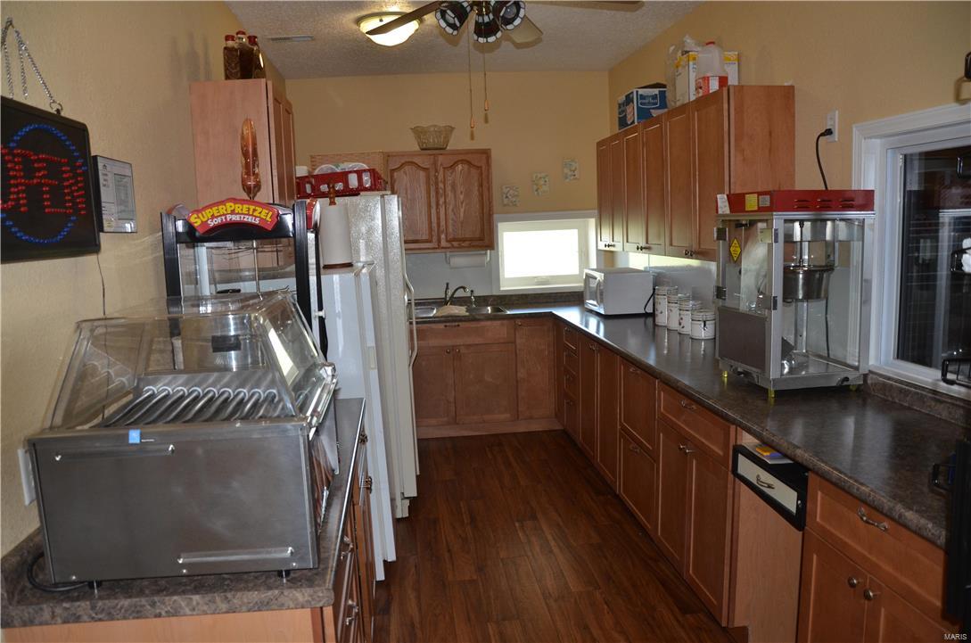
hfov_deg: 67.5
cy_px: 322
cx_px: 486
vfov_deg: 47.7
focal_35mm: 27
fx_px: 727
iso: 800
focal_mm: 18
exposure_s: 1/60
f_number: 3.5
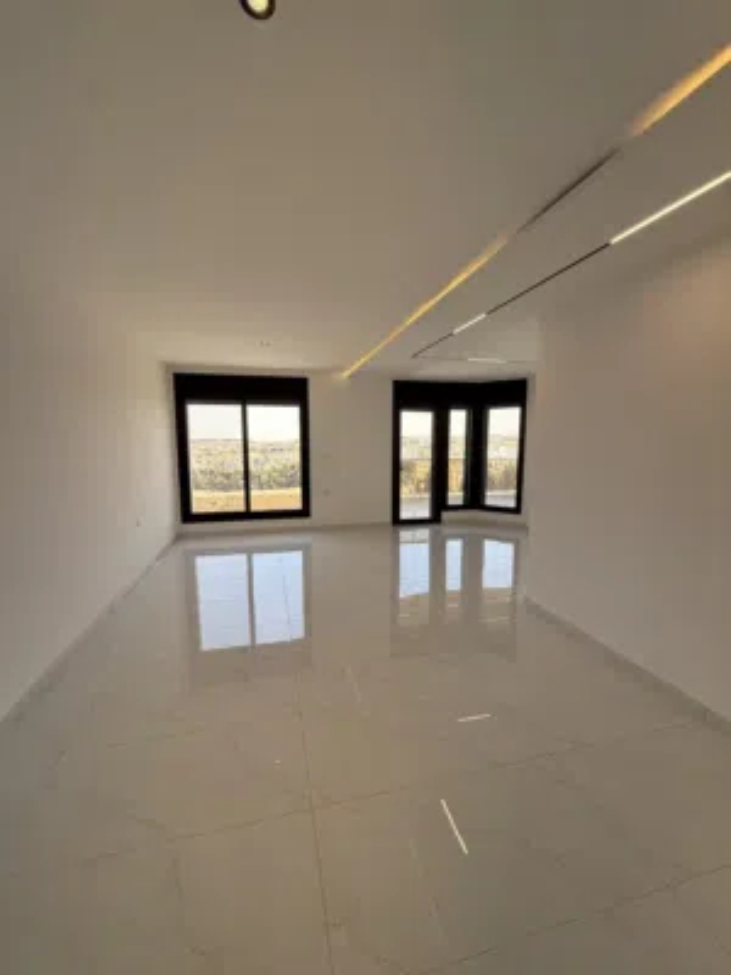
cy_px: 488
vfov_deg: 102.1
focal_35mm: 14
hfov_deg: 85.7
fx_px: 394
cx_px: 366
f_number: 2.2
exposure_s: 1/258
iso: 64
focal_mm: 2.22
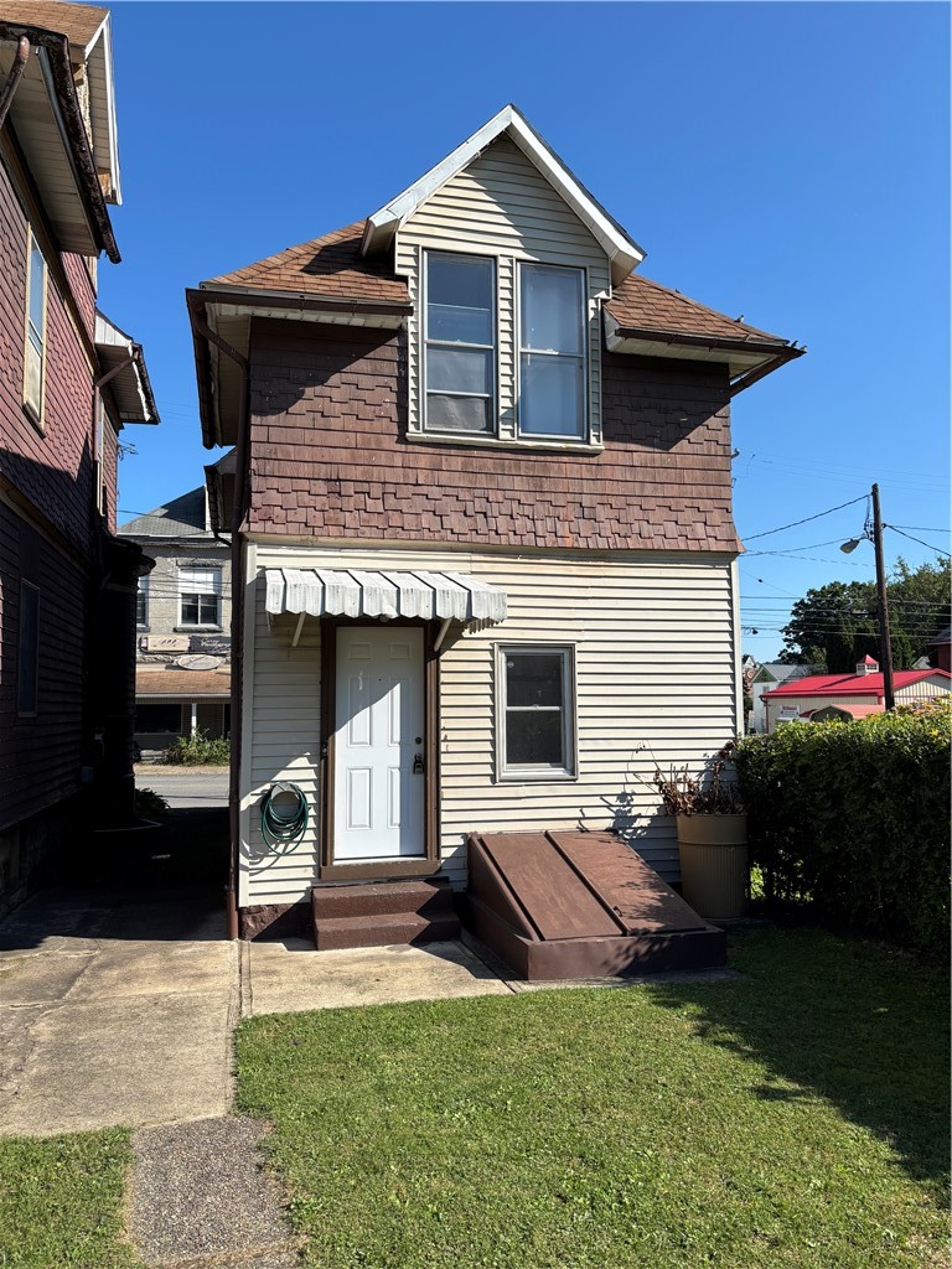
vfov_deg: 67.3
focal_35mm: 26
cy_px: 634
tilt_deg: +4.6
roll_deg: -0.1
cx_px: 476
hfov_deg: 53.1
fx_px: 953
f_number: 1.6
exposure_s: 1/2639
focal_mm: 5.96
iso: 50
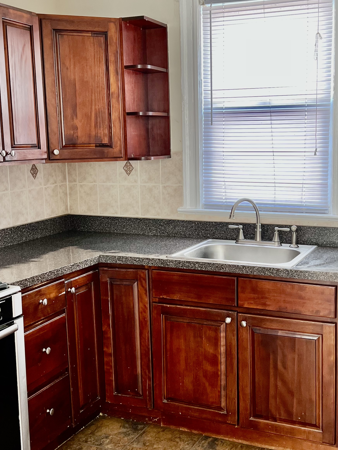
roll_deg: +1.1
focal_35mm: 45
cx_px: 184
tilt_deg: -7.6
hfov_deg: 32.2
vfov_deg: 42.1
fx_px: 586
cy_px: 212
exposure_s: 1/92
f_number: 1.5
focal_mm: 5.7
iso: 125
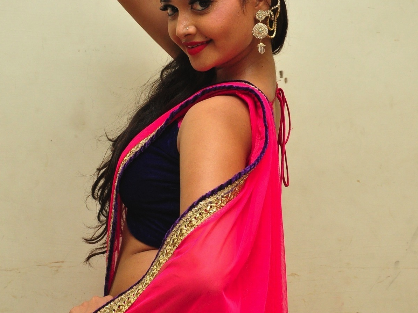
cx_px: 209
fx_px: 1316
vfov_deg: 13.6
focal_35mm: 109
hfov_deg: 18.0
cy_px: 168
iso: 1600
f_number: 7.1
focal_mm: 50
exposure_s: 1/125
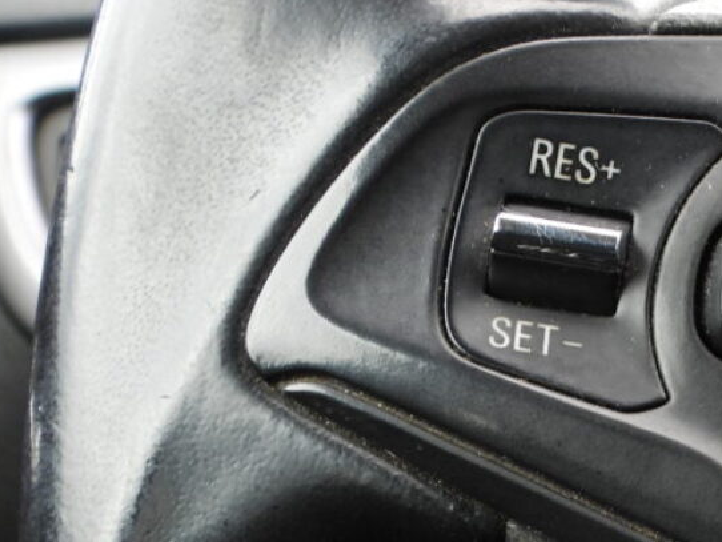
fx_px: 1753
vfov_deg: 17.4
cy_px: 465
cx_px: 750
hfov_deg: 22.3
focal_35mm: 84
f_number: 3.2
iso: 100
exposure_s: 1/50
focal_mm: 5.8
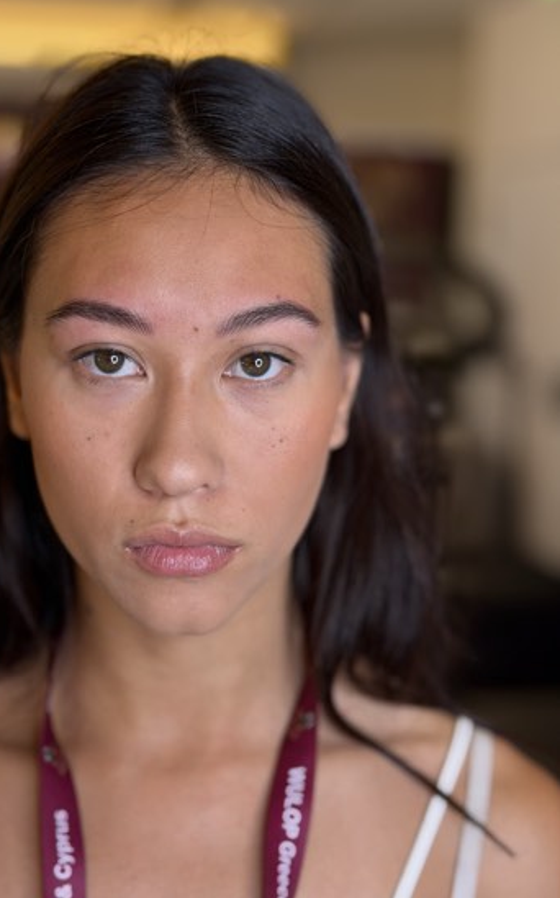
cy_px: 441
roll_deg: -1.2
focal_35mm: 52
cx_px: 219
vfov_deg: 38.9
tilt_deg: -7.8
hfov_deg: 24.8
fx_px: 1271
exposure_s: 1/100
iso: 64
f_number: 1.78
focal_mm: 6.76
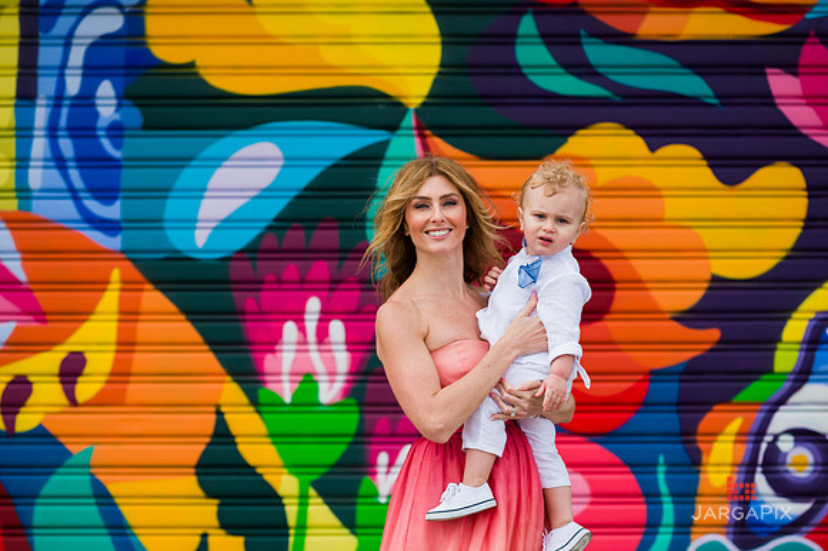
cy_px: 276
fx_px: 2873
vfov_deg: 11.0
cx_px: 414
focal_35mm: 125
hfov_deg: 16.4
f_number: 4
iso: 200
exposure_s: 1/1000
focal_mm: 125
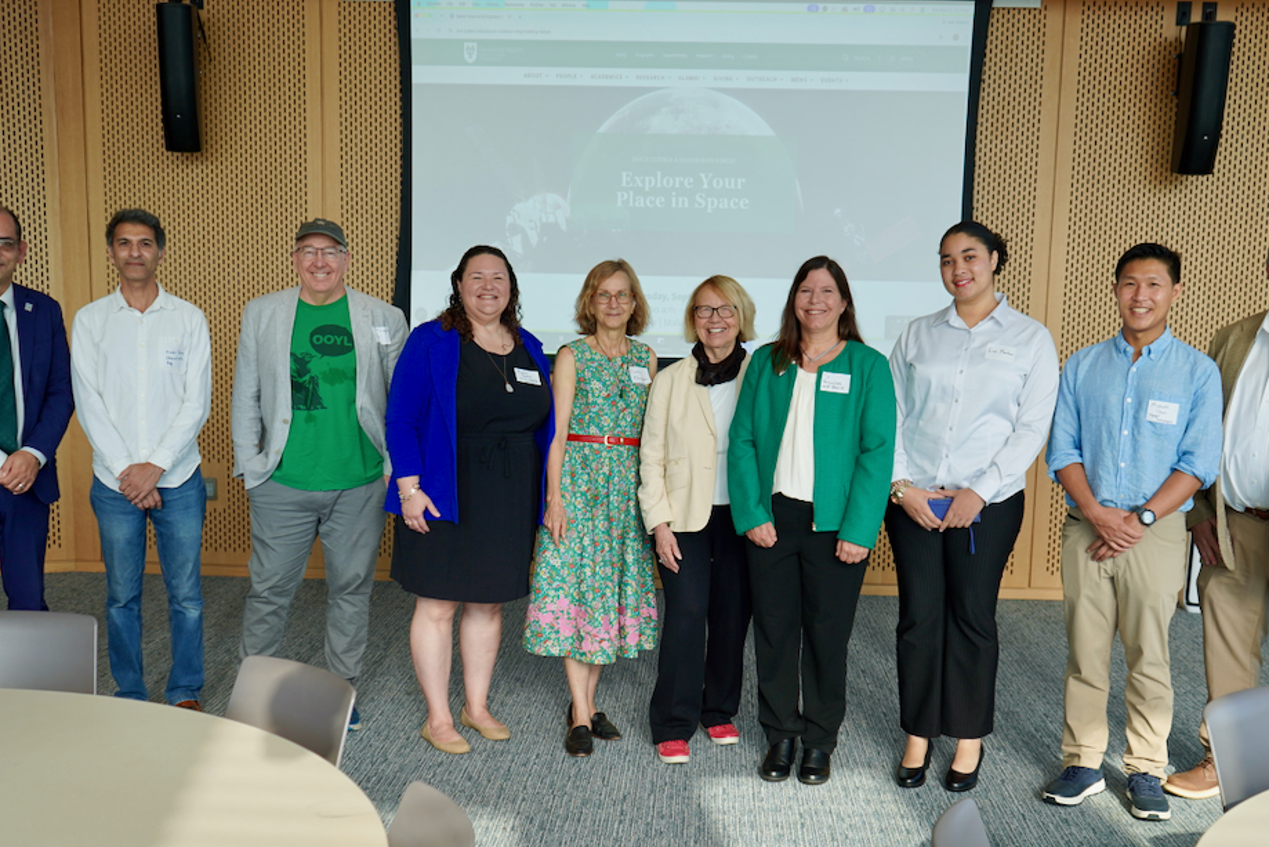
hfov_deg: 49.5
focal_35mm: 39
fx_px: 1375
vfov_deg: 34.1
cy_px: 511
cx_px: 642
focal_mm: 28
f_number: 4
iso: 100
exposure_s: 1/200
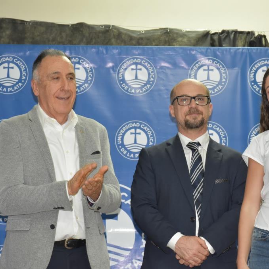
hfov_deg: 11.3
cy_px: 135
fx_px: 1354
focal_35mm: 154
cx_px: 184
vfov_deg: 11.3
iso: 1600
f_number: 8
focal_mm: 80
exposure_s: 1/30
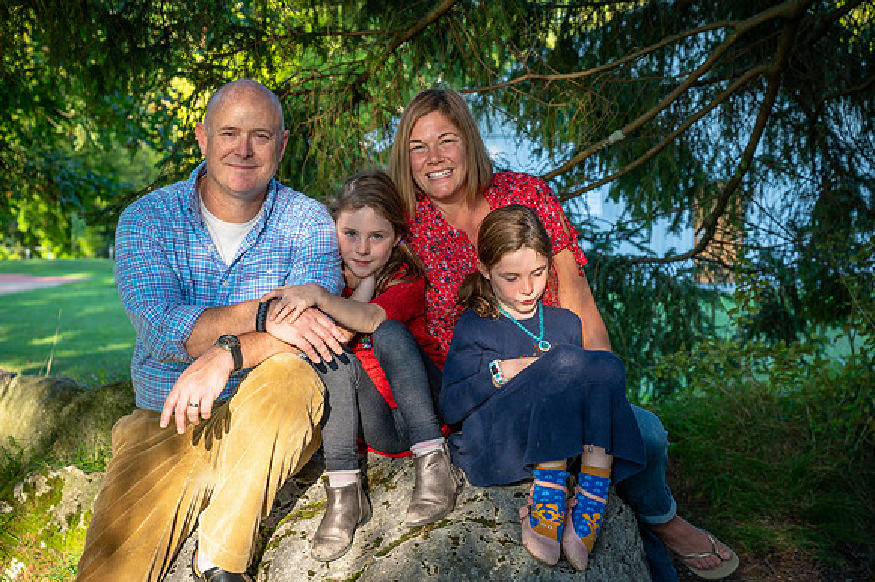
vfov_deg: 19.4
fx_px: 1700
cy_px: 291
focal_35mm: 70
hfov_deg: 28.9
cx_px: 438
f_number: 6.3
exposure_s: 1/160
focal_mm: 70
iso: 200
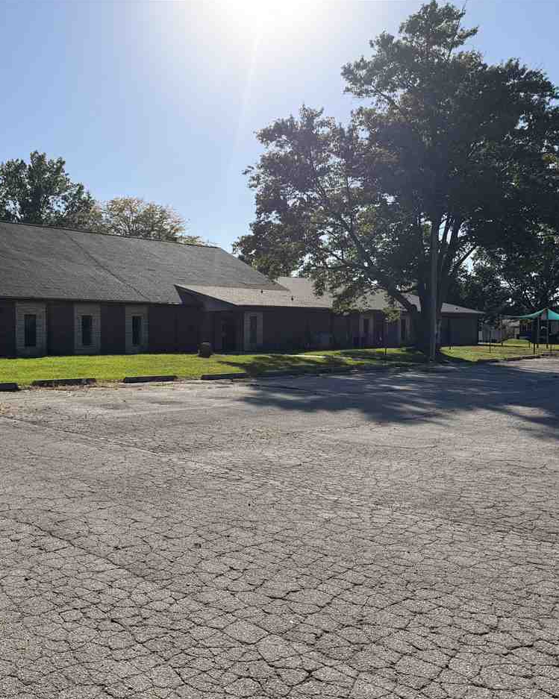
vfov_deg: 55.7
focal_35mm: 32
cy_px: 355
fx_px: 662
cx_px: 113
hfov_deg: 43.7
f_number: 1.78
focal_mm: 6.76
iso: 80
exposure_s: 1/6711
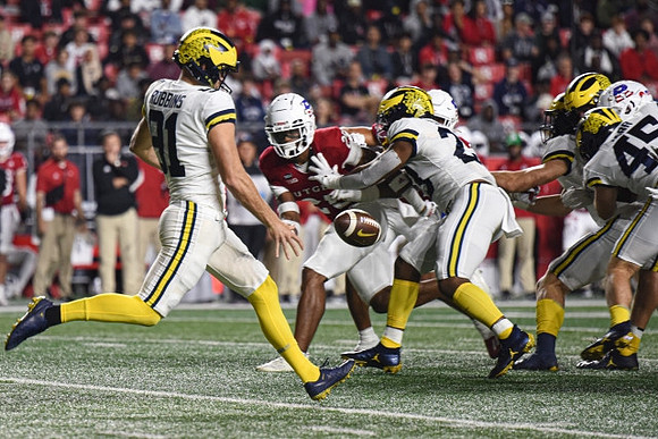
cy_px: 220
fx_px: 3656
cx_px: 329
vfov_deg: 6.9
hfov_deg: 10.3
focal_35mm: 200
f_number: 2.8
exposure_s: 1/1000
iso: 1600
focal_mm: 200
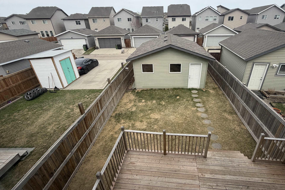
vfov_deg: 70.2
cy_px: 83
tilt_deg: -26.3
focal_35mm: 17
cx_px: 163
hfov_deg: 92.7
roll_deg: +1.1
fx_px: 135
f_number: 2.2
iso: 40
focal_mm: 2.22
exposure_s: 1/770
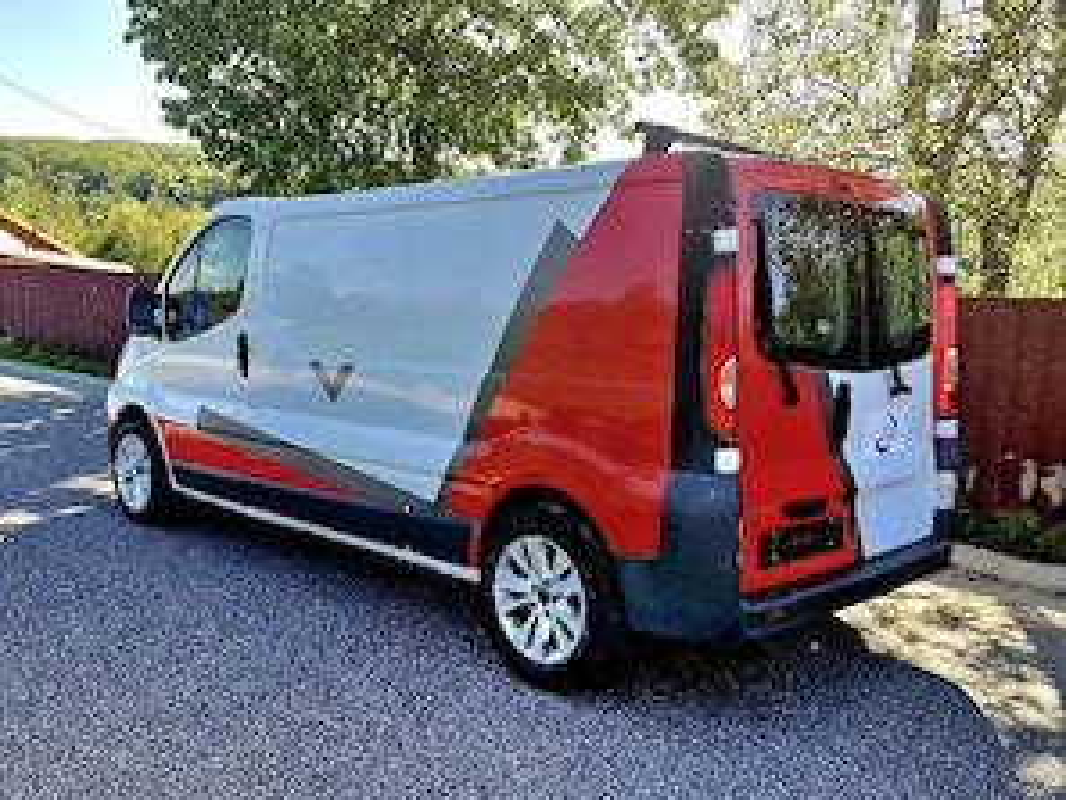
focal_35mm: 31
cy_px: 459
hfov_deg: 58.3
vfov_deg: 45.3
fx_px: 955
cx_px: 531
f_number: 1.8
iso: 50
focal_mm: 5.54
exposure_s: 1/1000
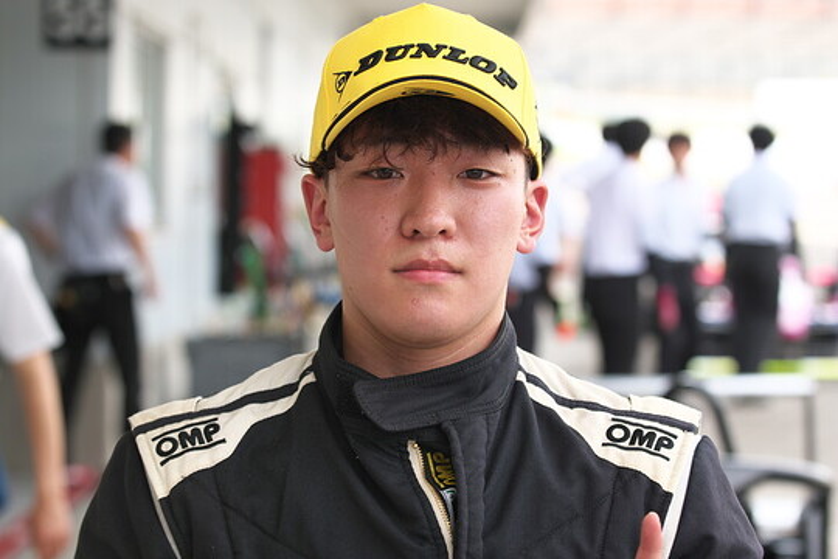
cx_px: 419
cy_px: 280
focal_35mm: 105
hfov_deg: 19.5
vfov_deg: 13.0
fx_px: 2444
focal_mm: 70
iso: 110
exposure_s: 1/125
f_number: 5.6
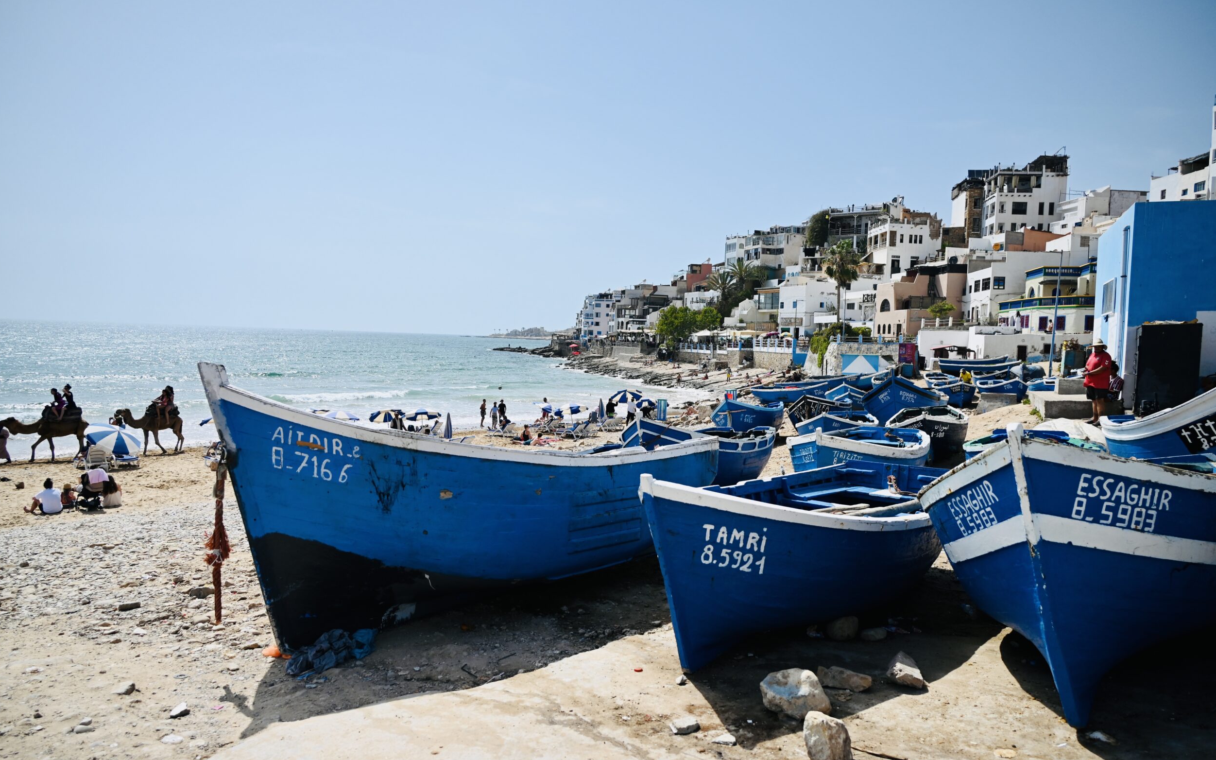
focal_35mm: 25
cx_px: 607
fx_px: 828
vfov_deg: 49.3
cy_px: 388
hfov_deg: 72.6
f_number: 4
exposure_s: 1/5000
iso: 320
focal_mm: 24
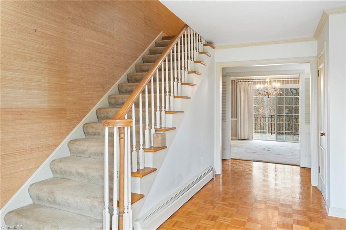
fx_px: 231
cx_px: 173
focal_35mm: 24
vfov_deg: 53.1
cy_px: 115
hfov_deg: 73.8
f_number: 8
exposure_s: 6
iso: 250
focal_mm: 16
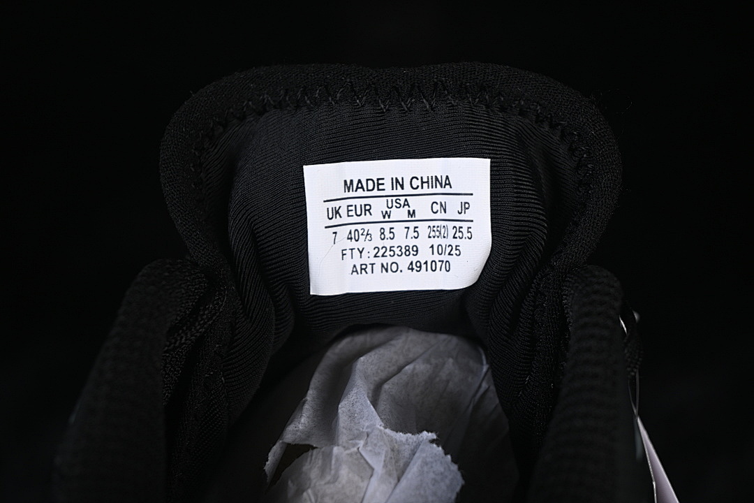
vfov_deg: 18.2
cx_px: 377
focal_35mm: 75
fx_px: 1571
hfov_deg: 27.0
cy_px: 252
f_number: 6.3
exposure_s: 1/60
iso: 160
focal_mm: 50
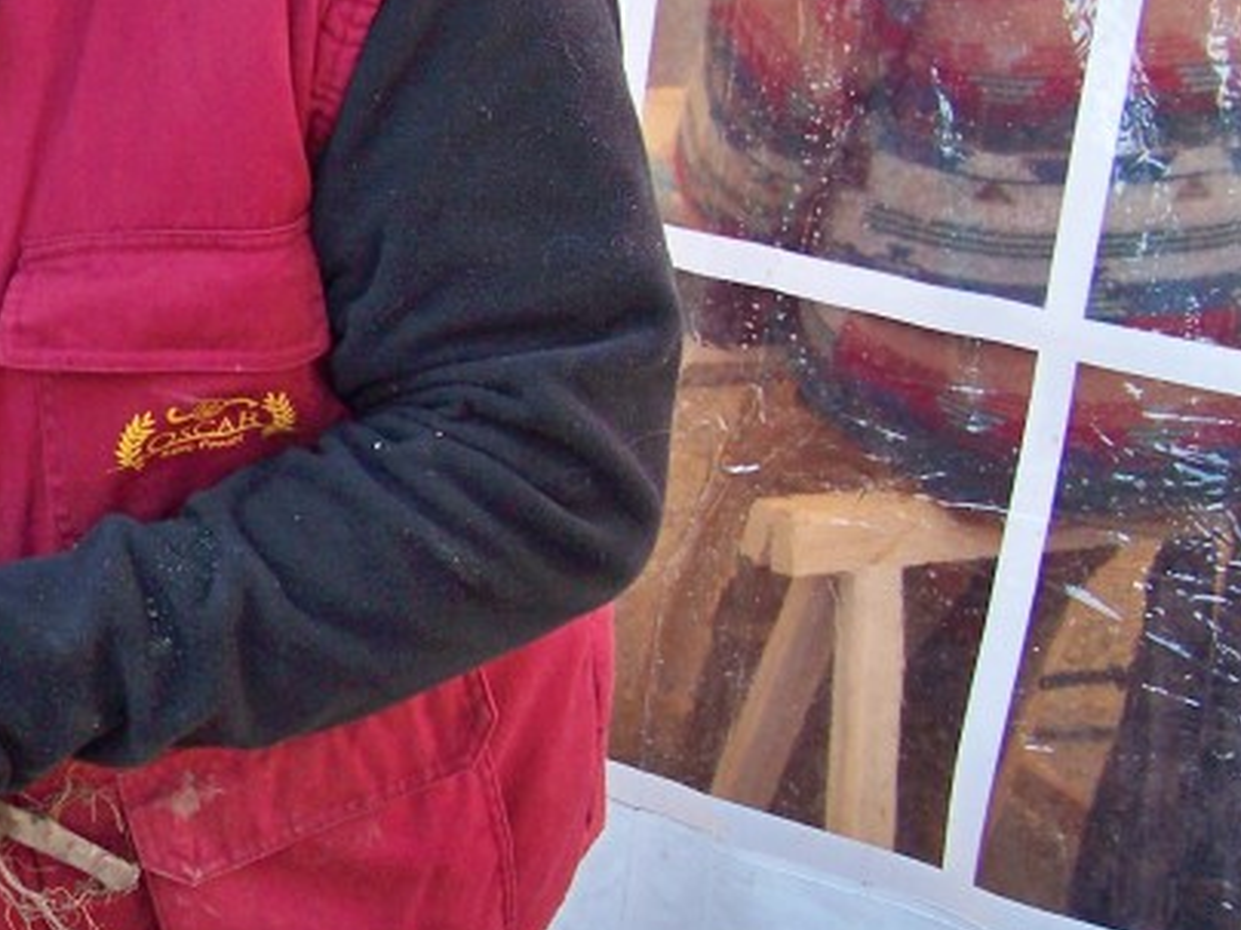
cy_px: 528
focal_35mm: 87
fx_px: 3119
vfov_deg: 17.0
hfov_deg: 21.1
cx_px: -206
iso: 125
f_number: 2.8
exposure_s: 1/200
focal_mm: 5.85
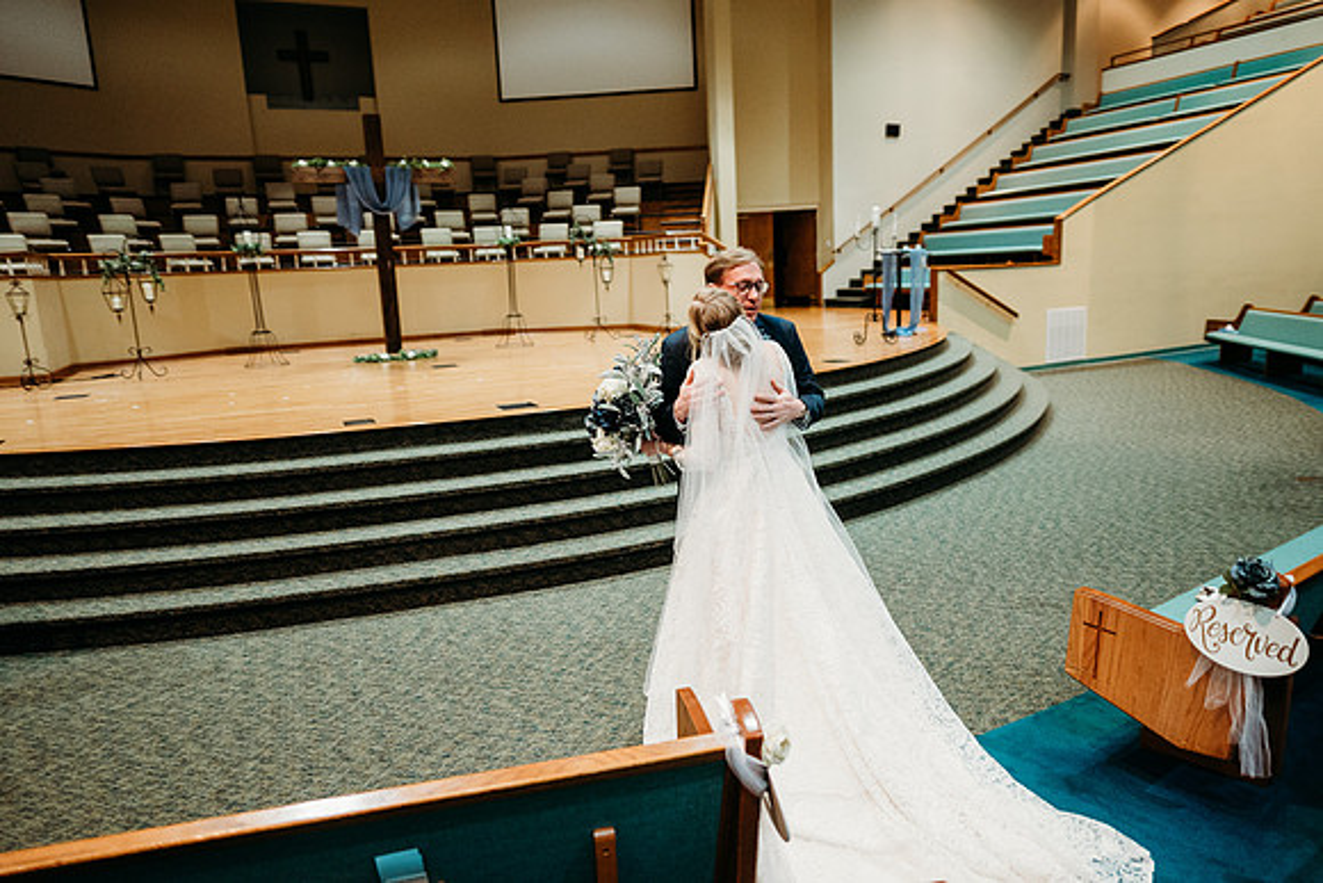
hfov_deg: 73.7
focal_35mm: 24
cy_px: 442
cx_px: 662
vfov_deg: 53.2
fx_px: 882
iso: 2000
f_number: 1.8
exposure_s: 1/125
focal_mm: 24
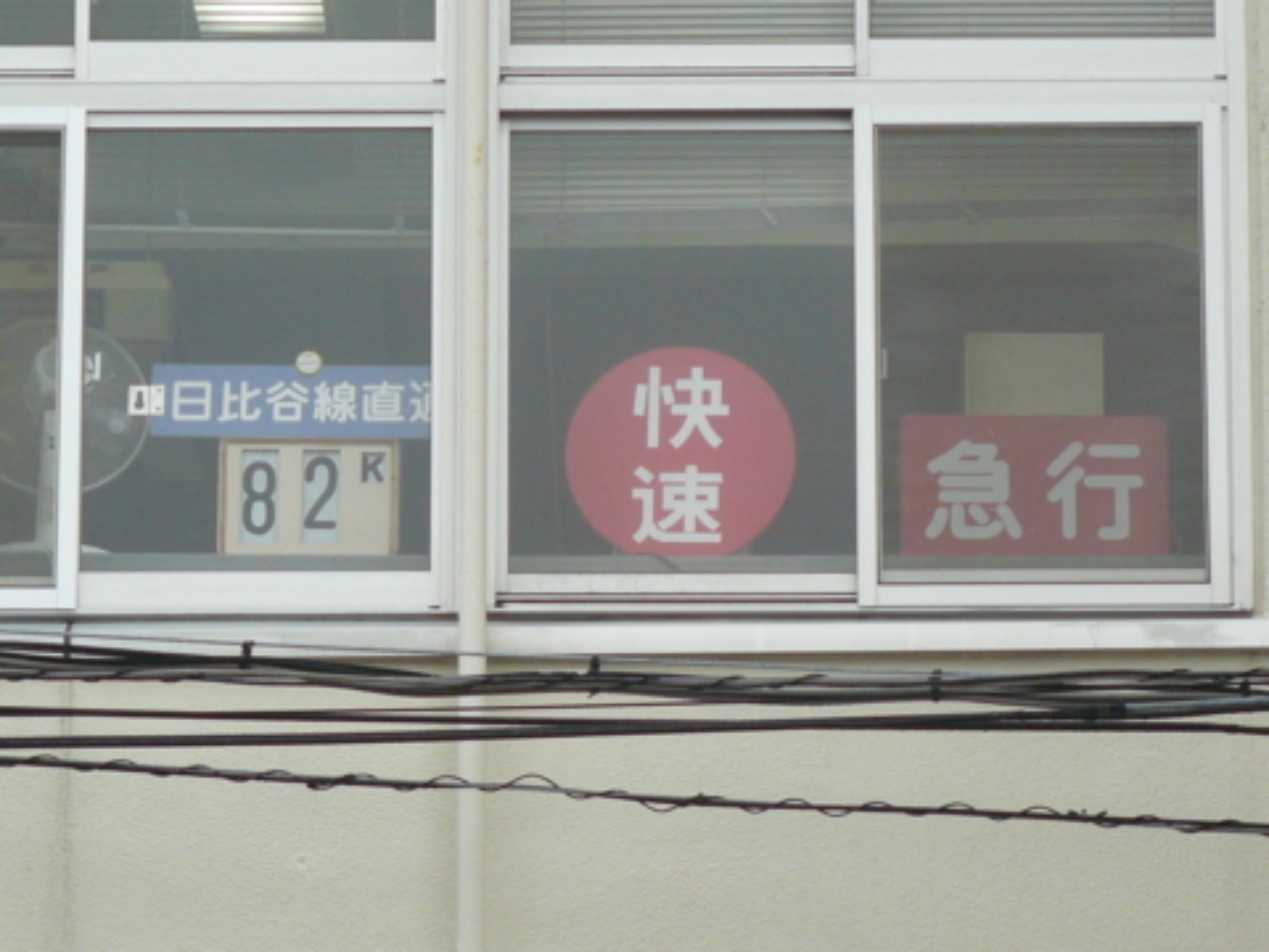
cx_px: 634
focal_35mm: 252
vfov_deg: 5.9
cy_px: 476
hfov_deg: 7.9
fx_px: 9238
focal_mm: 28
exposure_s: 1/250
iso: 200
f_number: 3.3
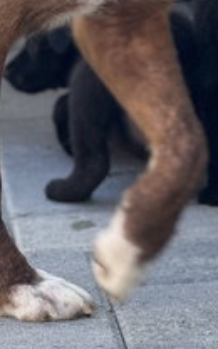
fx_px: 3878
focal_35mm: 408
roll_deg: +0.7
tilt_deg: -9.0
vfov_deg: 5.1
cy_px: -135
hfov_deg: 3.2
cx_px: 189
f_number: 2.8
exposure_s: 1/193
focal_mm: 15.66
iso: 50
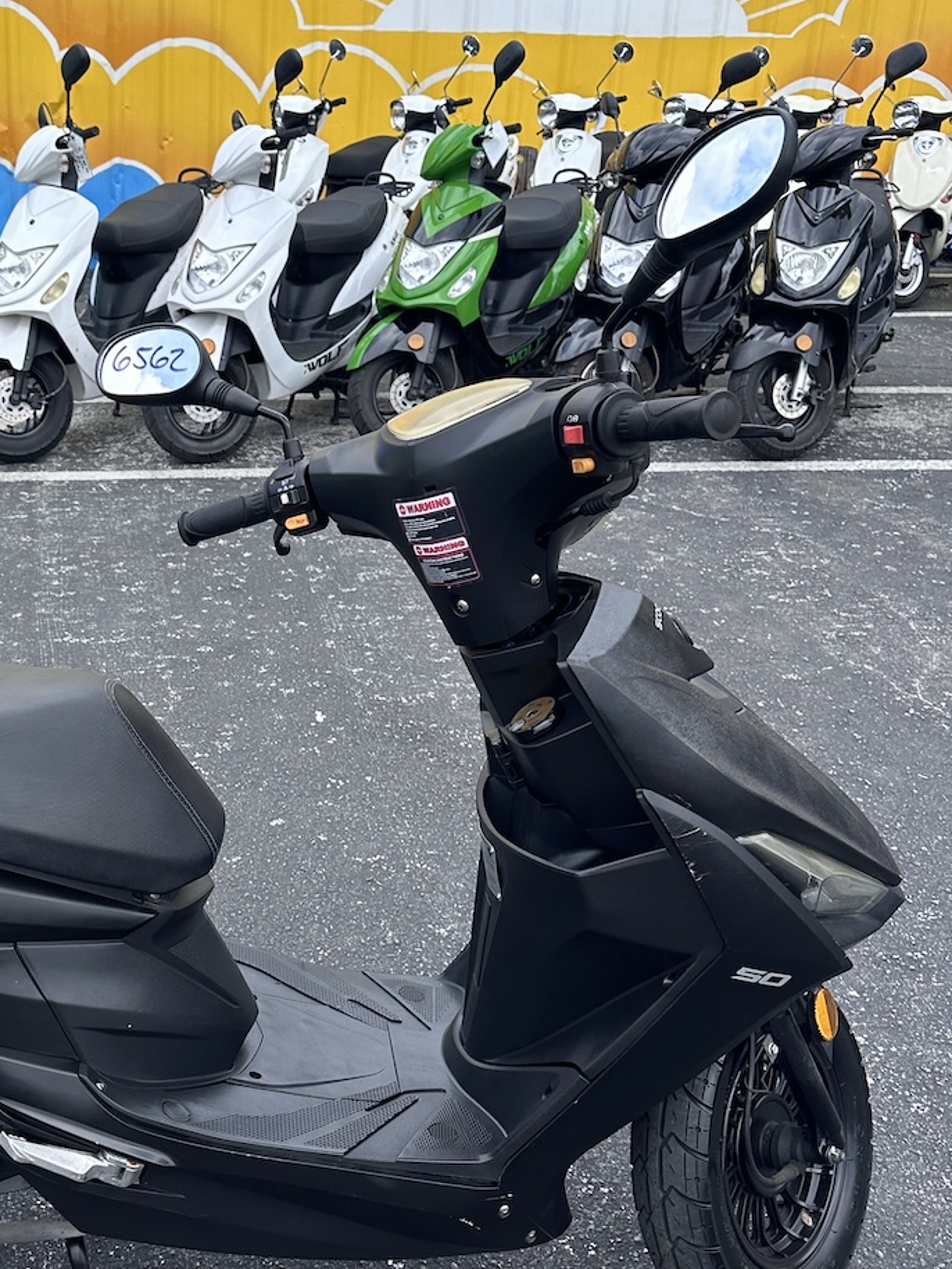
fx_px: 1539
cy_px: 693
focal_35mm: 42
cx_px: 173
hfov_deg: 33.3
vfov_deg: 44.7
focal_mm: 6.86
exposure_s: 1/1721
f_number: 1.78
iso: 80
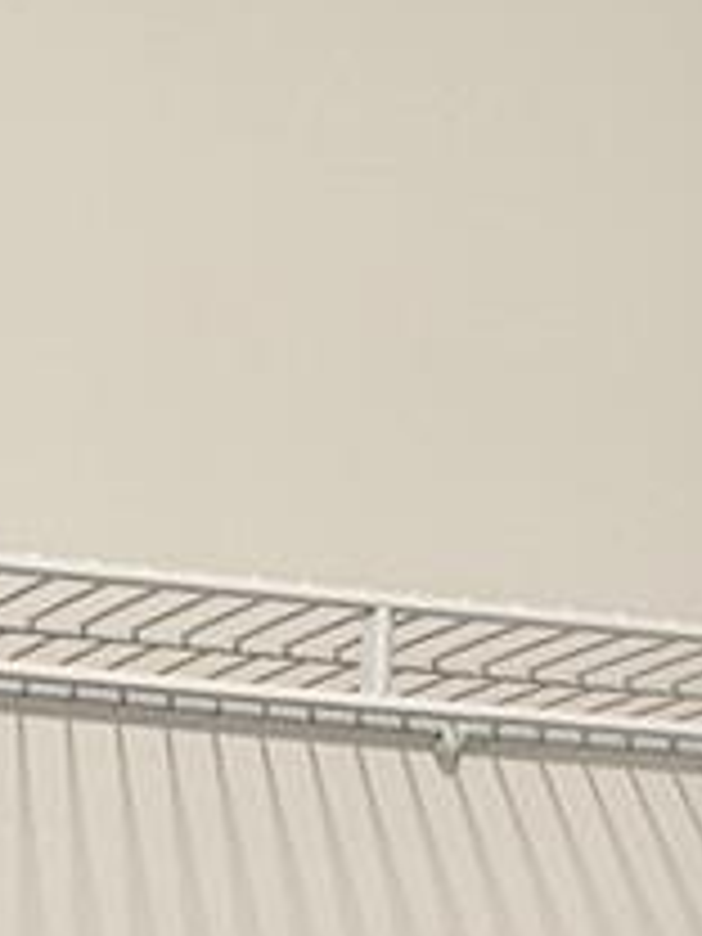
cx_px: 144
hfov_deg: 8.7
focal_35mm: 170
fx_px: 4597
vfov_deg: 9.6
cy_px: 2570
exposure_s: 1/120
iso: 200
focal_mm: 6.3
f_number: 1.7
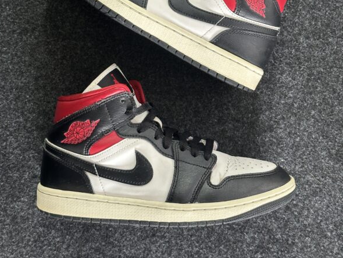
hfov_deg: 29.8
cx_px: 170
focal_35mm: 65
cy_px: 63
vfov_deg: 22.4
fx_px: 644
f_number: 1.78
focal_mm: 6.86
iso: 200
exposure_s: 1/50
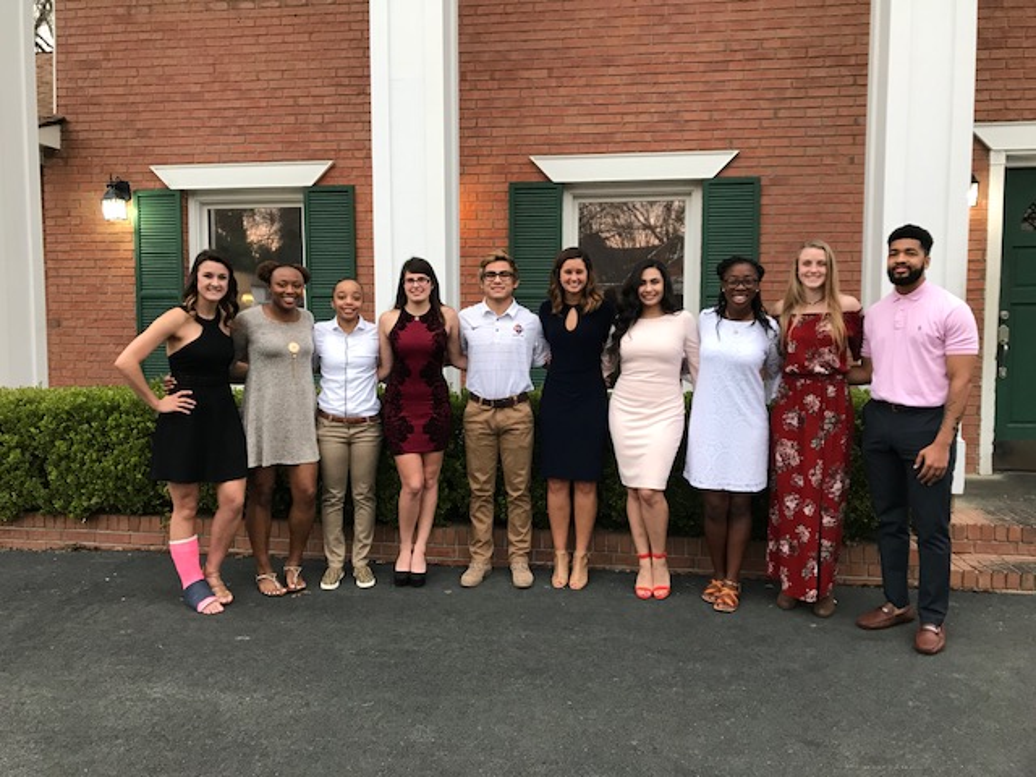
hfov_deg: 63.4
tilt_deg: -3.5
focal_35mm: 28
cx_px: 518
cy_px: 388
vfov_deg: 49.7
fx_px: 838
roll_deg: -0.7
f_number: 1.8
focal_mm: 3.99
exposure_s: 1/30
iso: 32
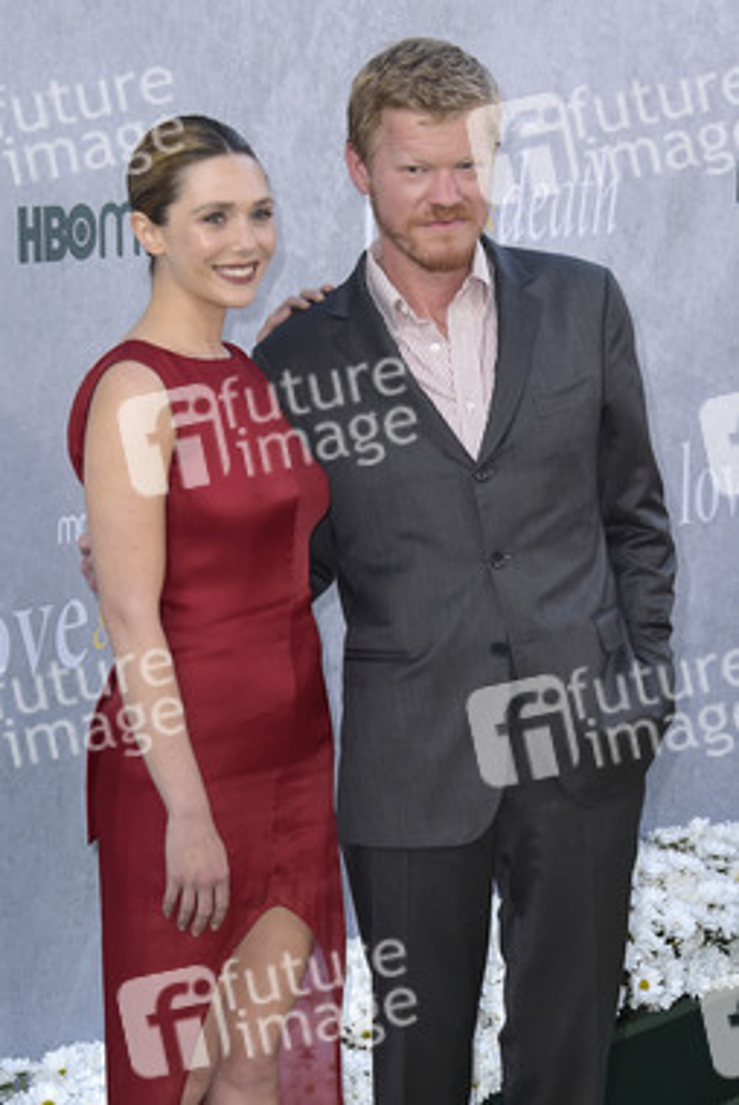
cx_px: 353
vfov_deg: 24.7
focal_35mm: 82
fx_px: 2520
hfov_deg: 16.7
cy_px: 573
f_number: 6.3
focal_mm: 78
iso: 500
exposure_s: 1/250
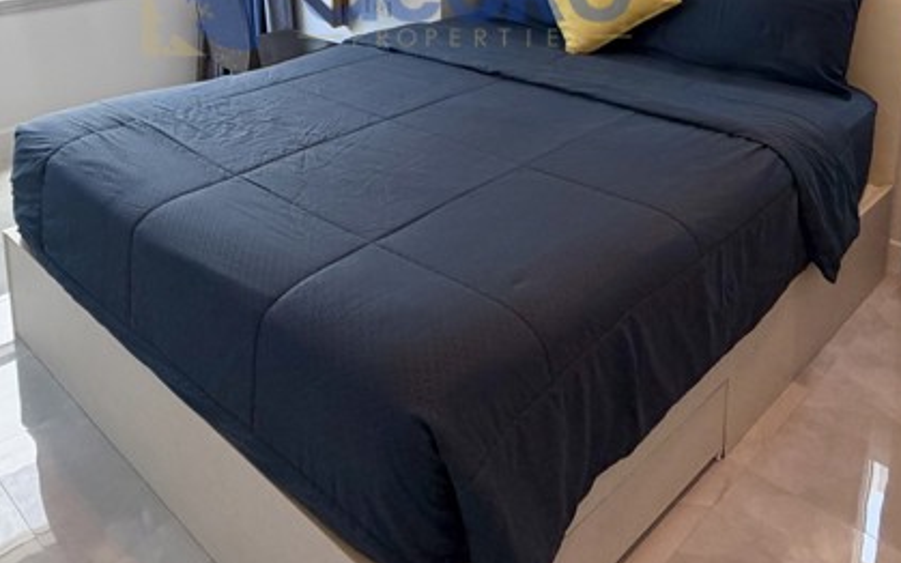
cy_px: -15
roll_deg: +1.5
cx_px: 373
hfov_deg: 55.0
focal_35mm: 35
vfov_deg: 32.9
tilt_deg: -10.8
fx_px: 860
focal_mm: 2.22
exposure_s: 1/100
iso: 125
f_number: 2.2
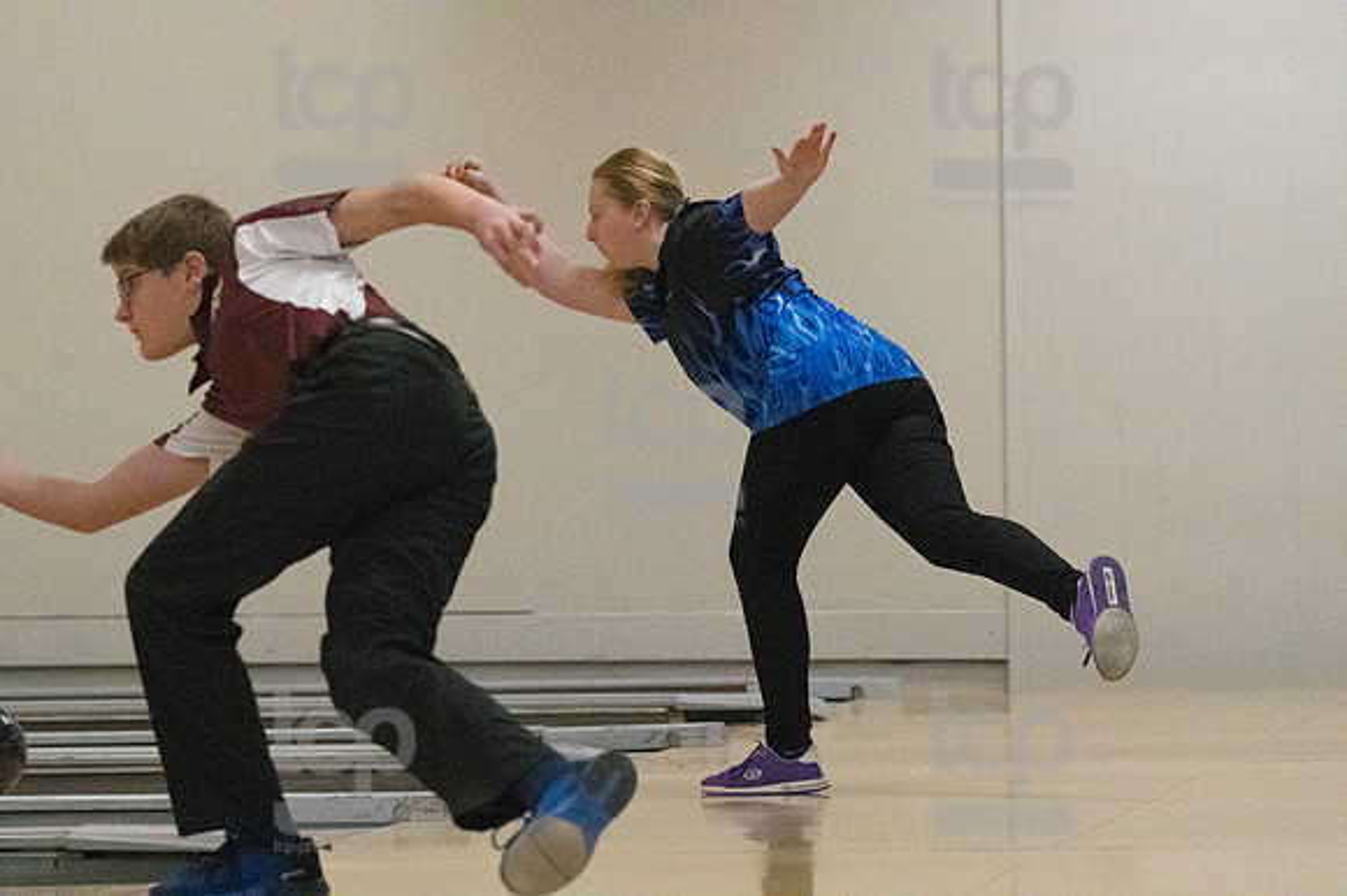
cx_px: 674
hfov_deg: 10.2
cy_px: 448
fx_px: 7554
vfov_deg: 6.8
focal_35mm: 202
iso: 10000
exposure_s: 1/1250
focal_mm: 135
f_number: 4
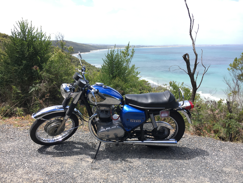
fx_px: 204
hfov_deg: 61.7
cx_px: 122
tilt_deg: -13.0
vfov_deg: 48.2
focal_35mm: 29
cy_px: 92
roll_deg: -0.2
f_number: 2.2
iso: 25
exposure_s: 1/657
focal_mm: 4.15
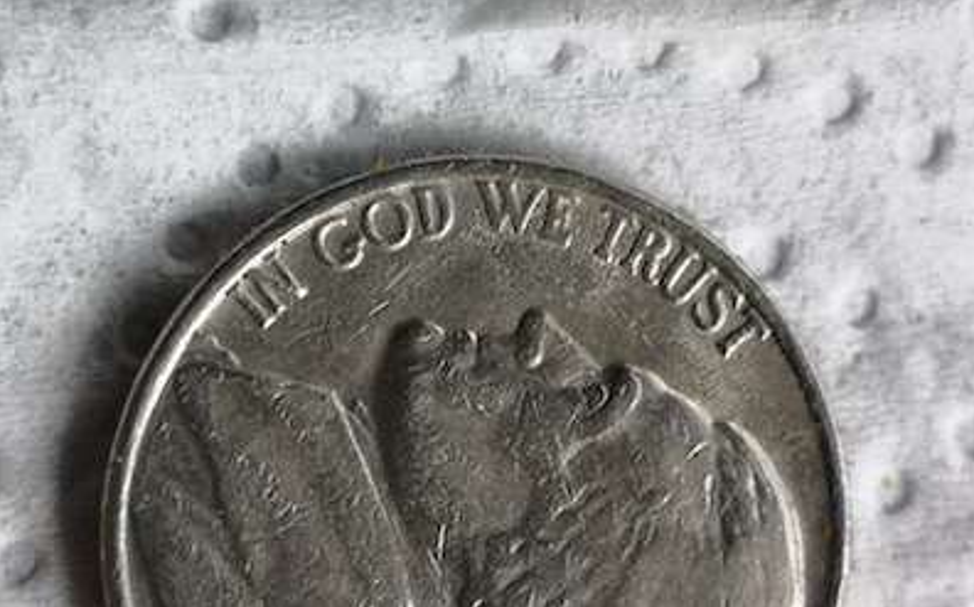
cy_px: 241
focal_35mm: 105
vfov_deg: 12.4
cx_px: 487
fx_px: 2786
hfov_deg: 19.8
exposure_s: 1/355
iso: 50
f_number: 1.8
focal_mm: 5.58
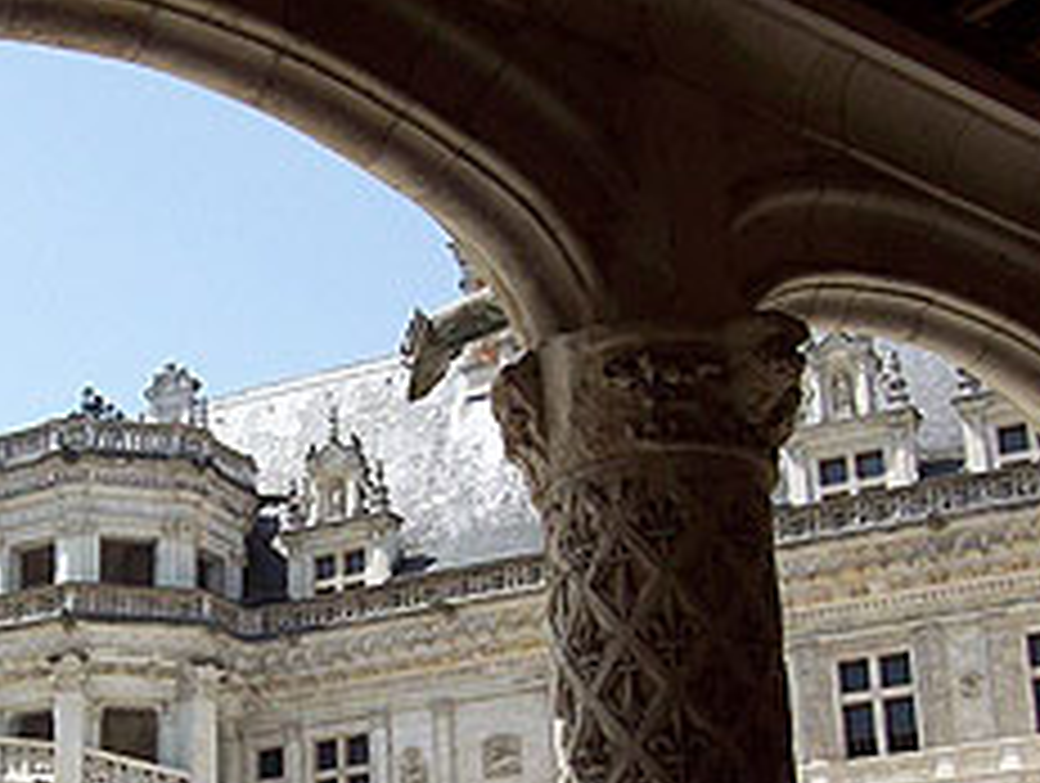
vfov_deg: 21.0
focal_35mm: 70
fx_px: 2106
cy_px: 536
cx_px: 212
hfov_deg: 27.2
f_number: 4.8
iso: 80
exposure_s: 1/430
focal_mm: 6
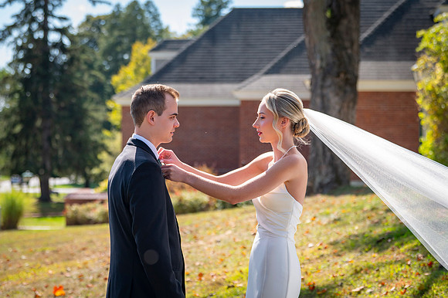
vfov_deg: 17.6
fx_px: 963
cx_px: 224
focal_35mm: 77
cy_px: 149
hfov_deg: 26.2
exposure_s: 1/2000
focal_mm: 75
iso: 400
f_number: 4
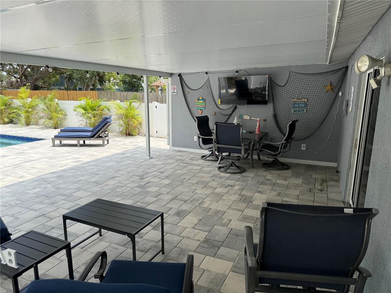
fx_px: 271
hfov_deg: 71.6
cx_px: 196
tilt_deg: -11.4
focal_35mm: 24
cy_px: 146
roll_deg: -0.8
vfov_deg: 56.8
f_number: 1.78
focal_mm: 6.76
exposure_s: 1/2110
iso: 100
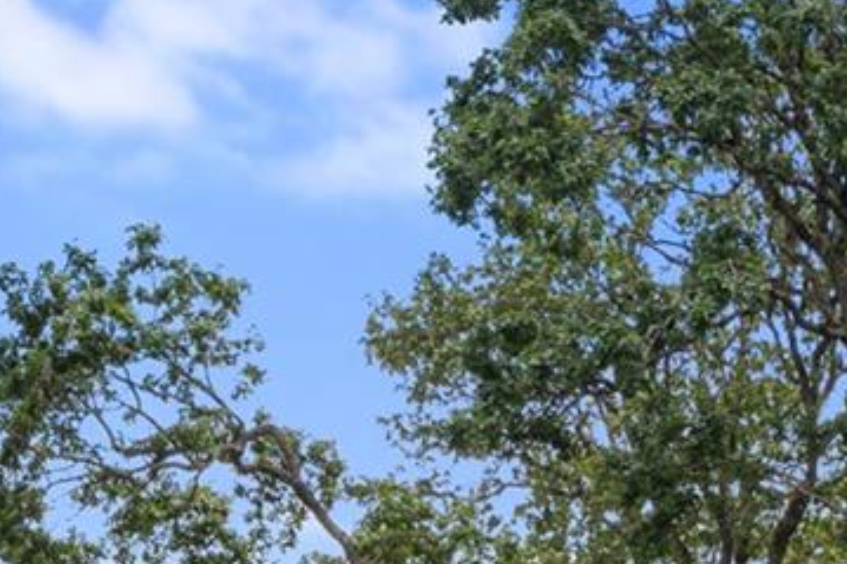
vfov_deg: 8.3
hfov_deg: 12.5
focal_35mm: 156
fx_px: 3668
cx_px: 1305
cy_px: 1154
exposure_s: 1/200
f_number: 3.2
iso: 250
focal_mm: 35
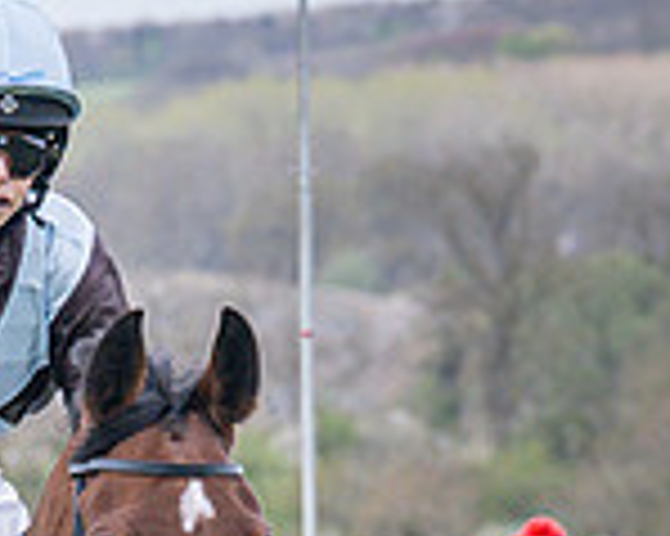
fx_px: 17141
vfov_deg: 1.8
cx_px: 120
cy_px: 820
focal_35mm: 865
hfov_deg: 2.2
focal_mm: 110
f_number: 5
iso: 400
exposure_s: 1/1000
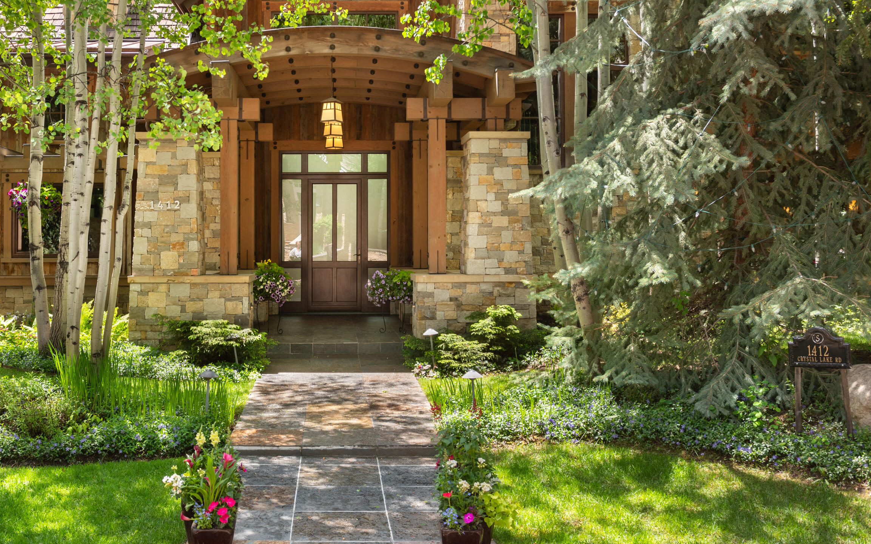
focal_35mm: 41
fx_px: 973
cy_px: 214
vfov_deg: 31.2
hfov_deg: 47.8
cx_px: 331
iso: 250
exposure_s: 1/50
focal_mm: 31
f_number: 7.1
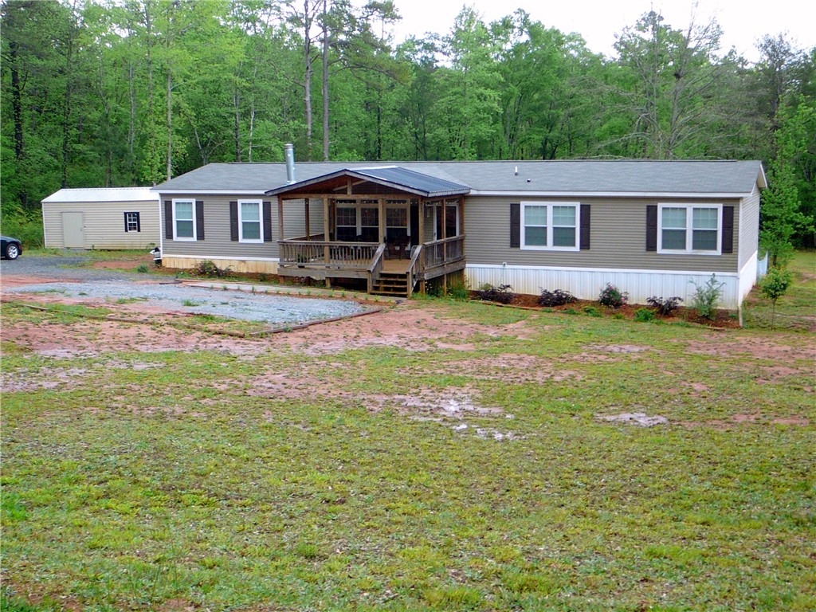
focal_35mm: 45
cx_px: 408
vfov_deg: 32.2
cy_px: 306
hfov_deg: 42.1
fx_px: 1061
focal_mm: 6.7
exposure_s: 1/80
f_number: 3.2
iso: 80
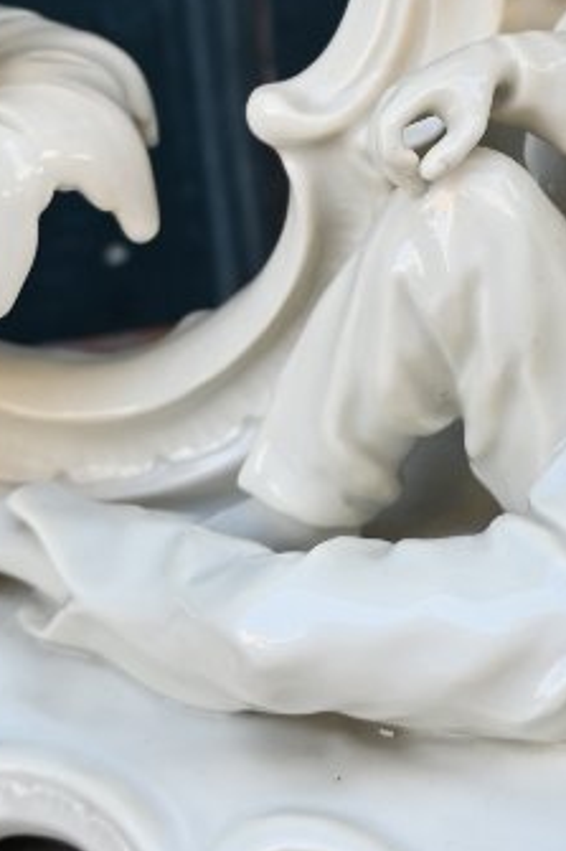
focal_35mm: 105
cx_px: 815
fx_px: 2476
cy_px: -13
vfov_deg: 18.9
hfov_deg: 12.5
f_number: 4
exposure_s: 1/250
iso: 320
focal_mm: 19.5
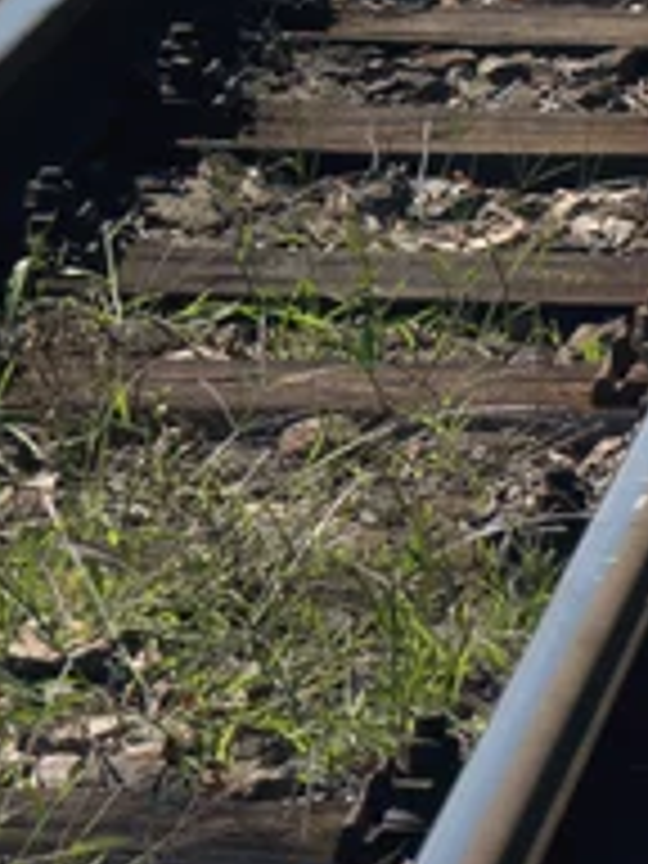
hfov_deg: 3.9
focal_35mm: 379
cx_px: 1611
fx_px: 9460
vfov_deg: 5.1
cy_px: -765
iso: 200
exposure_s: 1/800
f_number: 6.3
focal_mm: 35
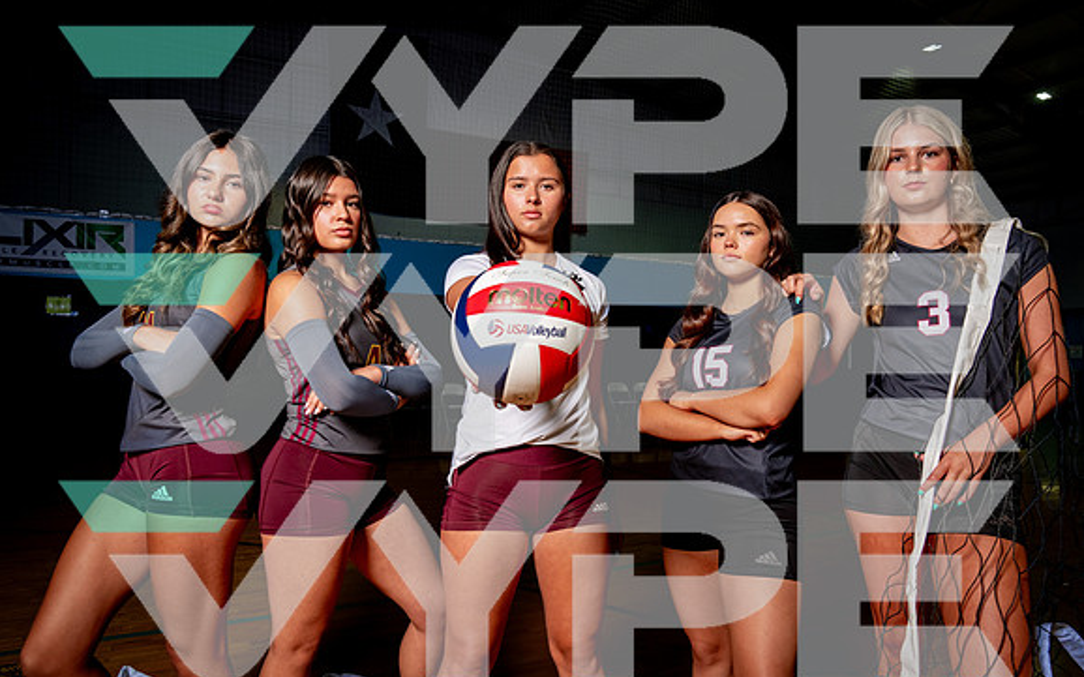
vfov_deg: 49.2
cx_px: 542
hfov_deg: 72.6
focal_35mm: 25
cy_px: 354
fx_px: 738
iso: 250
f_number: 5
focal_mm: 24
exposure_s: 1/200
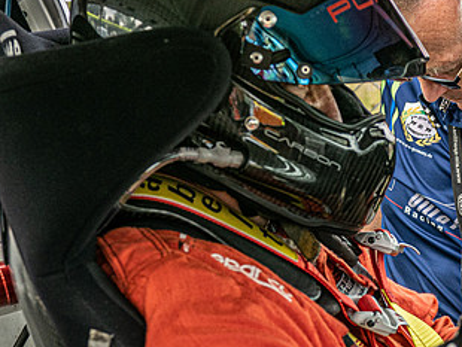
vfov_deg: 10.5
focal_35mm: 142
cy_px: 230
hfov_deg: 13.8
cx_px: 420
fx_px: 1897
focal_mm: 38
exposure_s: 1/200
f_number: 4
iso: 320
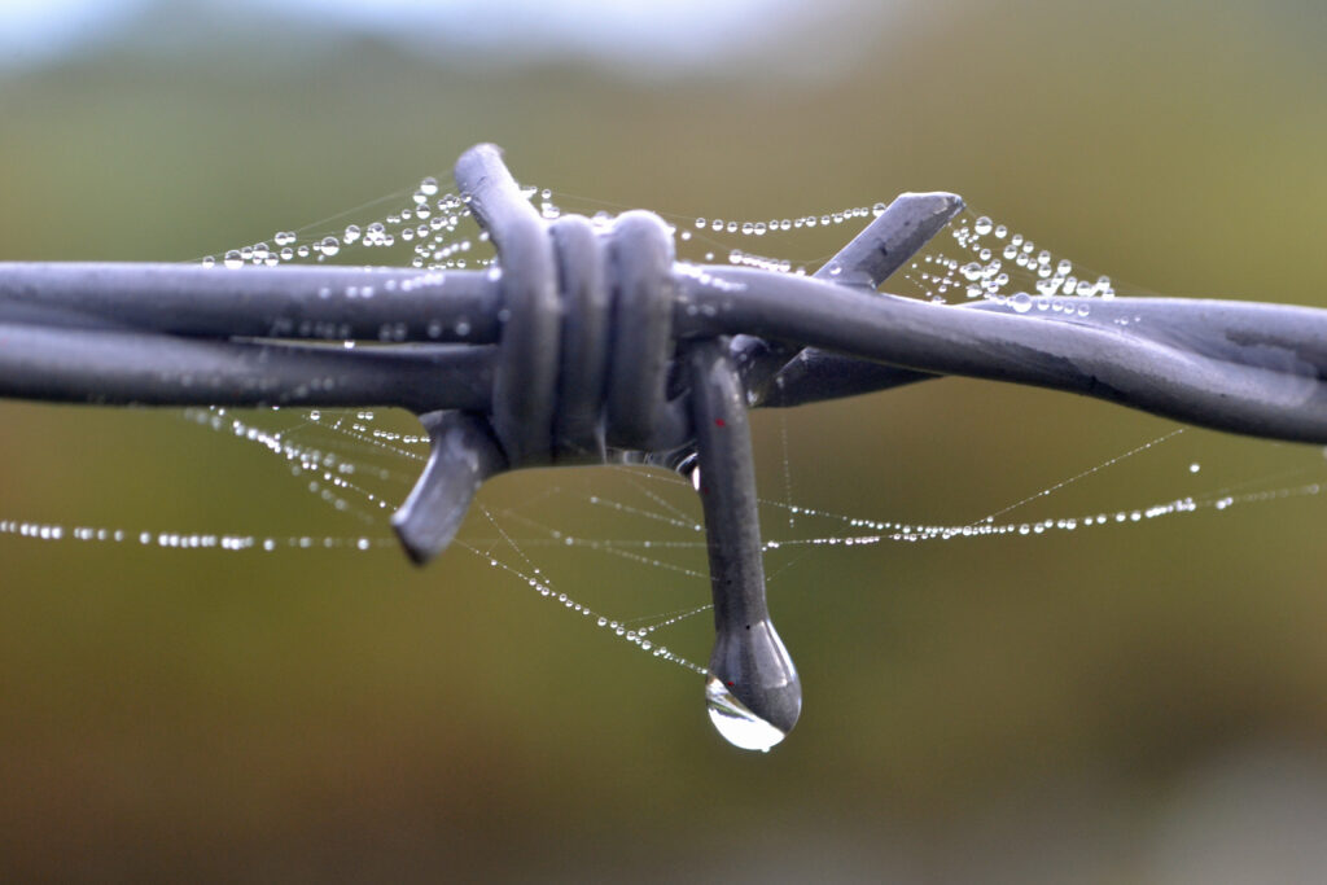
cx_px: 664
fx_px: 3041
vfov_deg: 16.6
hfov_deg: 24.6
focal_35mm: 82
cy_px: 442
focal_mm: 55
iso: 800
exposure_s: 1/125
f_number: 8
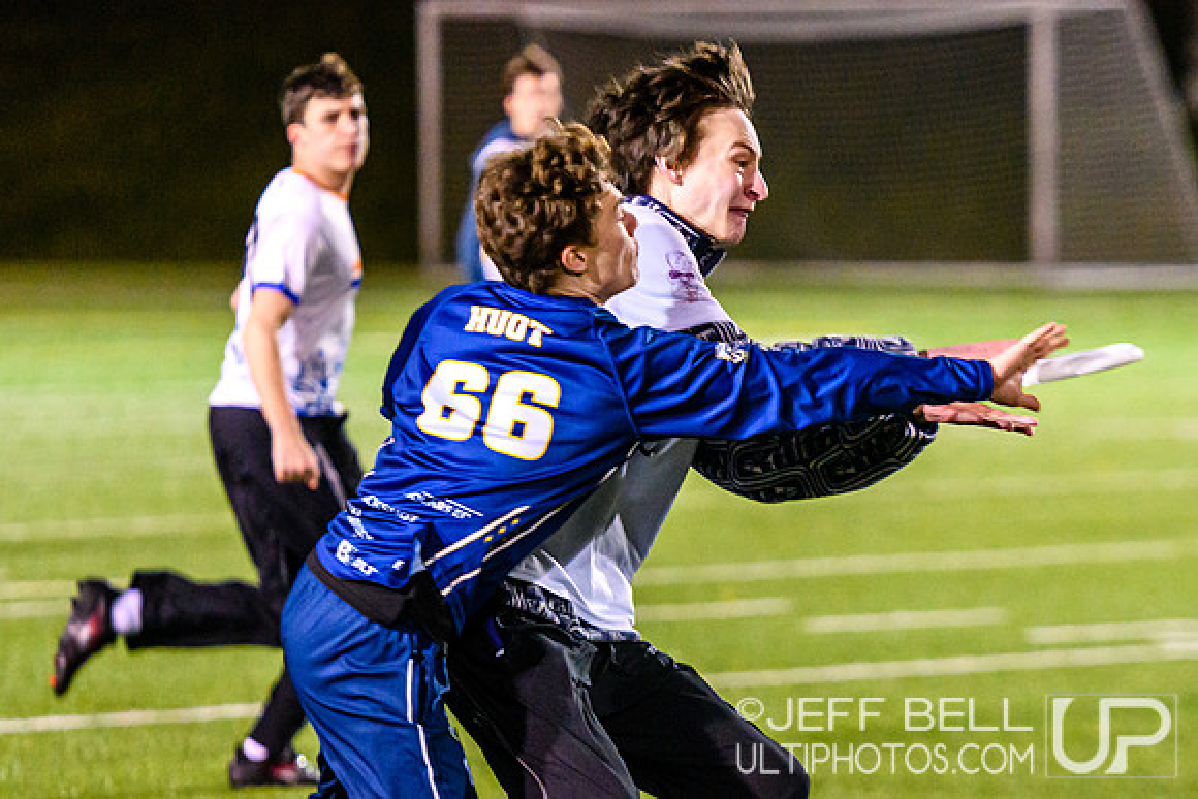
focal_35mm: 317
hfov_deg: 6.5
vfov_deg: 4.3
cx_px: 644
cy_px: 430
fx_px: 10539
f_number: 3.2
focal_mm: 165
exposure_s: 1/800
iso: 3200
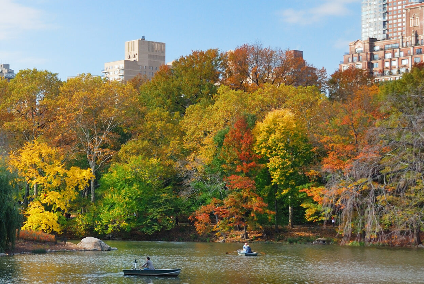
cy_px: 126
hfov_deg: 21.0
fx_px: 1121
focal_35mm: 95
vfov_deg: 14.4
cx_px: 46
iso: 100
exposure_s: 1/320
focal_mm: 31
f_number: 8
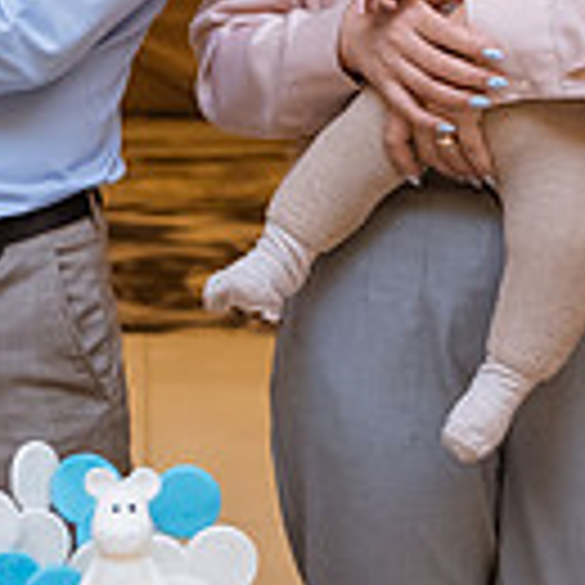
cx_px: 38
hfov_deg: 11.4
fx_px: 2906
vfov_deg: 11.4
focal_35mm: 152
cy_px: -11
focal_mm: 36
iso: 2000
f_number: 2.8
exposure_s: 1/160
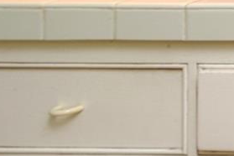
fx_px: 812
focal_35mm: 125
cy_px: -228
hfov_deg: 9.4
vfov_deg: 9.6
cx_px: 823
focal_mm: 17
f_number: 4.5
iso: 250
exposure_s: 1/15
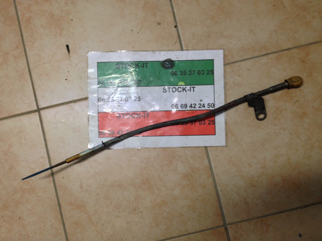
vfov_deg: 40.7
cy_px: 120
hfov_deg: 52.6
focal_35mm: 35
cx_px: 161
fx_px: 326
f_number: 2.4
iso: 80
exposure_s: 1/20
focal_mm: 4.28
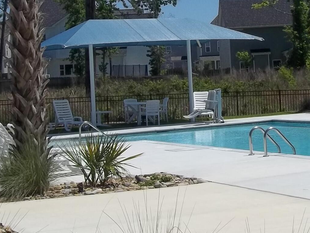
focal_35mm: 94
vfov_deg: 15.6
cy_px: 25
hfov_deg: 20.8
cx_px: 214
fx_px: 842
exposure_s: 1/320
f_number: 8.8
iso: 64
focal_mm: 5.7
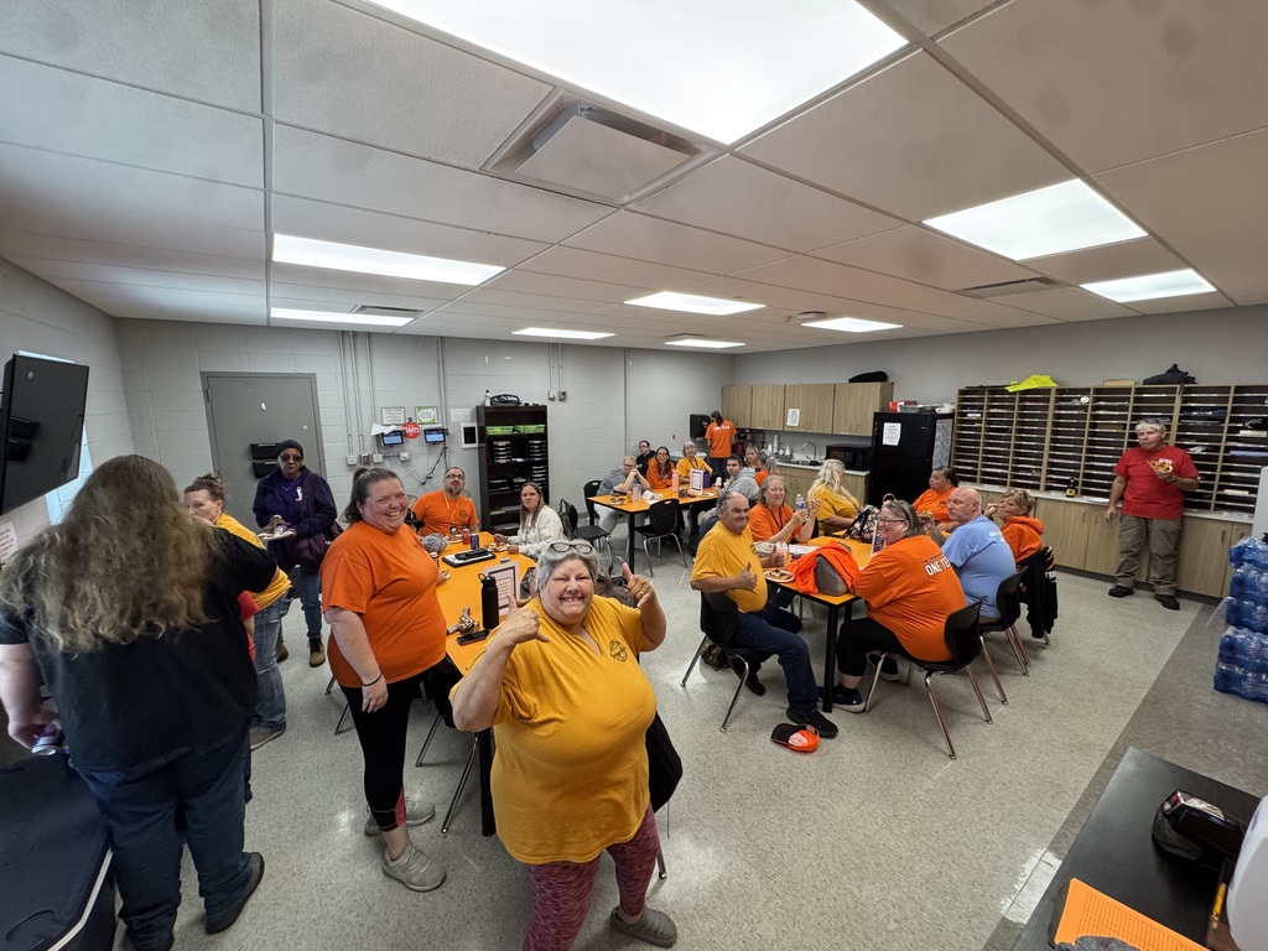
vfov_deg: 85.7
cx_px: 634
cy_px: 476
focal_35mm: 14
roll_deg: +0.1
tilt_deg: -9.6
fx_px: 513
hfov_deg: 102.1
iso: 250
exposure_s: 1/120
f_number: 2.2
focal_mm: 2.22
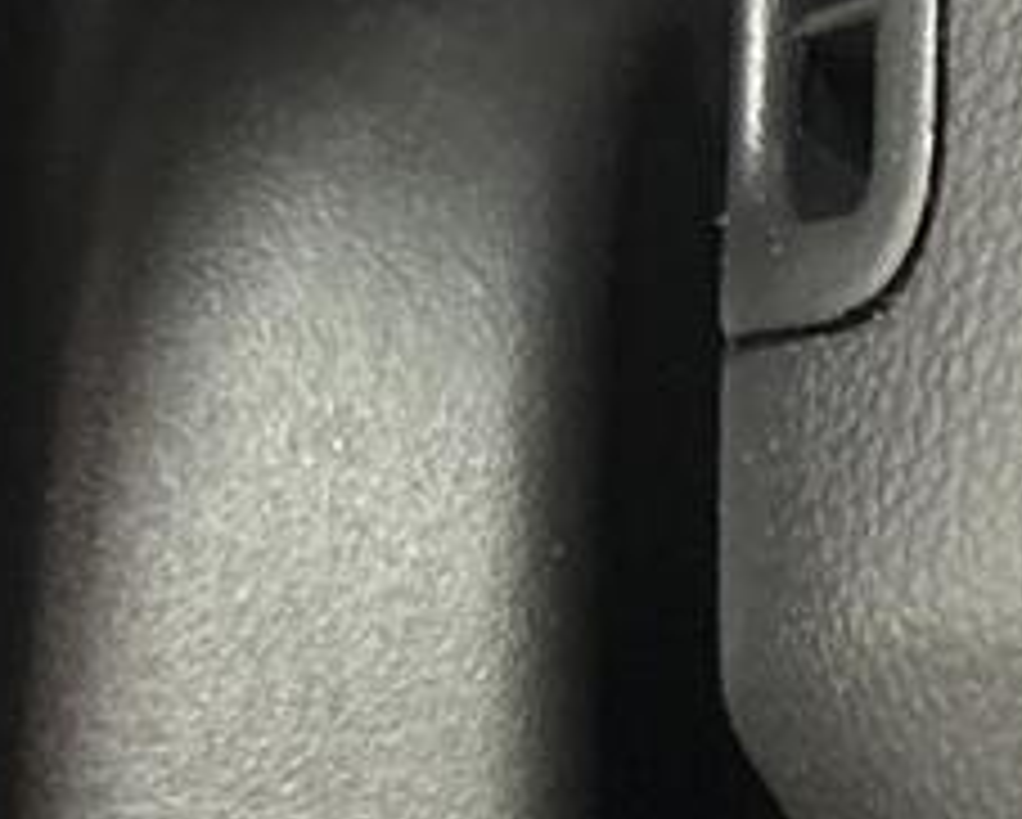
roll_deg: -4.2
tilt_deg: -21.4
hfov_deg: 10.1
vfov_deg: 8.8
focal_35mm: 161
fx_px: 4874
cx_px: 2602
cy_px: 1886
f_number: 1.6
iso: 500
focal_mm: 5.96
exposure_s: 1/26
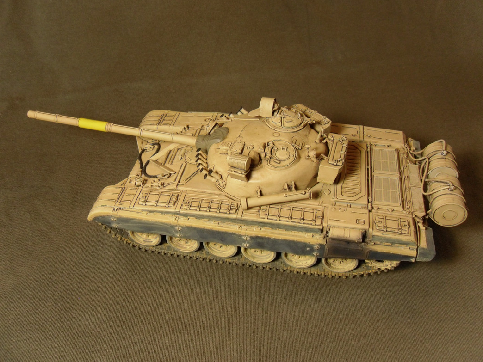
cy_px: 179
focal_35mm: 46
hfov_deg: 41.2
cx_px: 245
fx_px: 642
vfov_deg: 31.5
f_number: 3.5
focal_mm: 6.3
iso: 200
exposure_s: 1/45
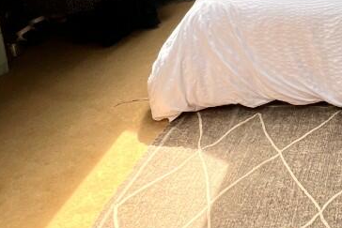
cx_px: 388
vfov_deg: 27.4
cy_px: -89
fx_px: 361
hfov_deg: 39.8
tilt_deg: -13.5
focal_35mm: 38
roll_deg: -0.8
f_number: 1.8
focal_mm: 1.57
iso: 32
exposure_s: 1/201
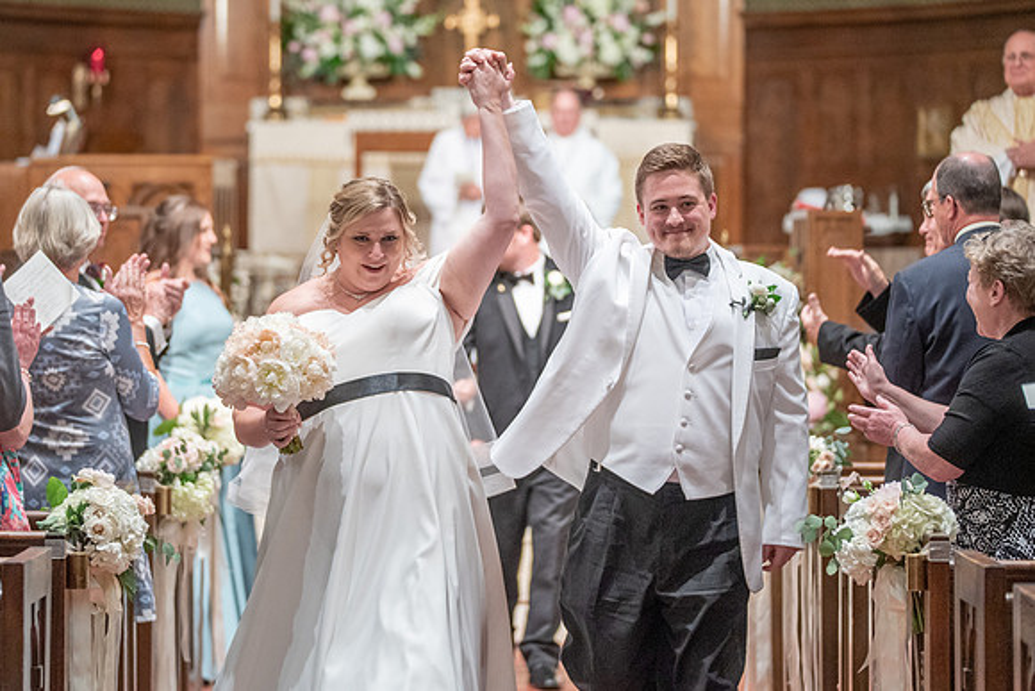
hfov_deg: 14.3
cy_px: 343
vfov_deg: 9.6
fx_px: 4116
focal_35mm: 143
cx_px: 465
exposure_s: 1/160
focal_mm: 120
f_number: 2.8
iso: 2000
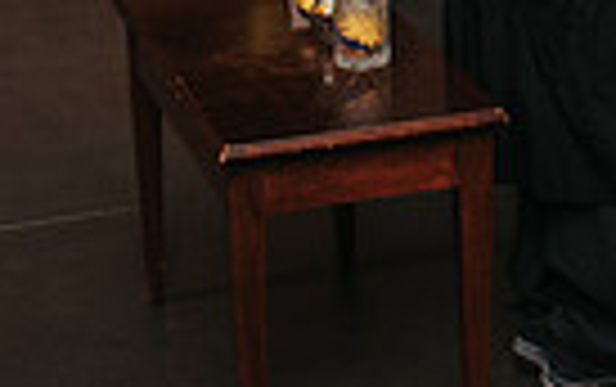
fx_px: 2656
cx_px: 946
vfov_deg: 7.8
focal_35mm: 158
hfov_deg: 12.5
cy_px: -471
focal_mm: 35
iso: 1000
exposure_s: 1/200
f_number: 3.5
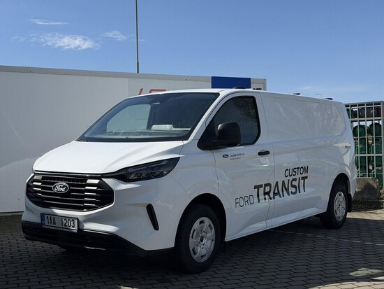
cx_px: 192
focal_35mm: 48
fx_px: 533
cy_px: 144
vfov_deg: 30.3
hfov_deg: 39.6
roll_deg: +1.2
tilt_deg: -0.3
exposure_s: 1/7143
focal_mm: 6.76
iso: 64
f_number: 1.78
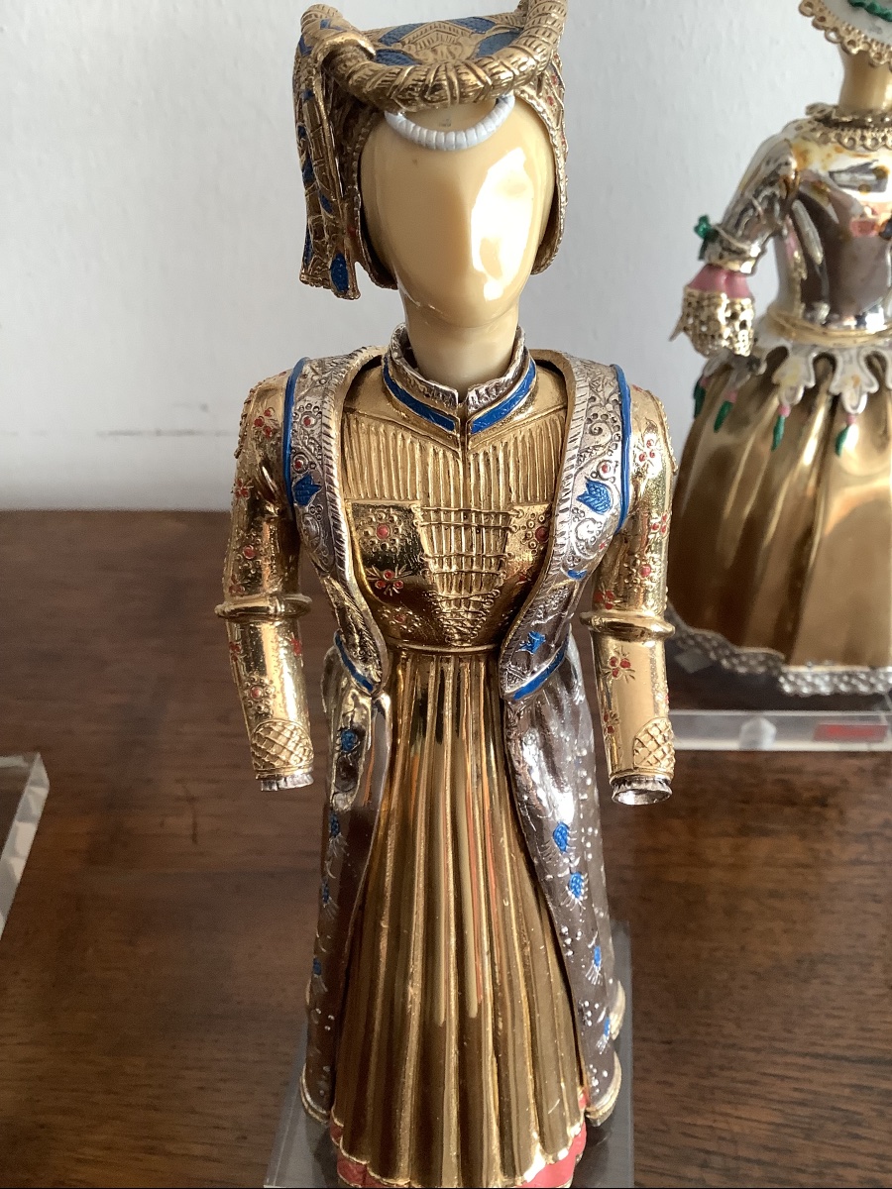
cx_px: 446
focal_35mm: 31
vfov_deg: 58.4
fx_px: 1065
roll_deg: +0.0
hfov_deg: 45.4
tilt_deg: -35.8
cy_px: 594
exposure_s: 1/50
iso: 100
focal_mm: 3.3
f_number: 2.4
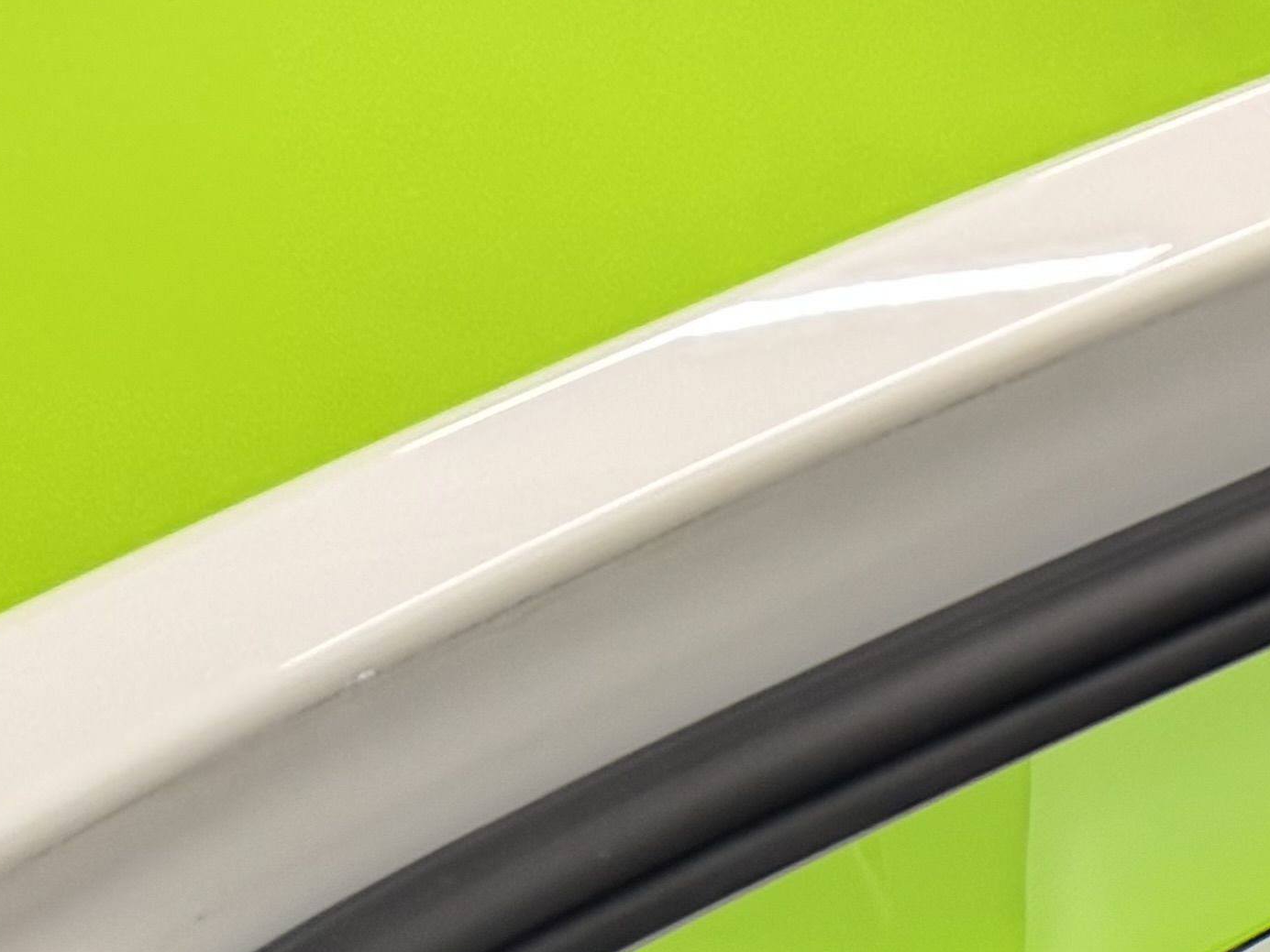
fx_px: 3632
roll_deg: -3.8
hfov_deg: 16.0
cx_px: 2445
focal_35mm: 99
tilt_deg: -12.5
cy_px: 1941
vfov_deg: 12.9
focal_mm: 6.76
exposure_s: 1/50
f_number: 1.78
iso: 250
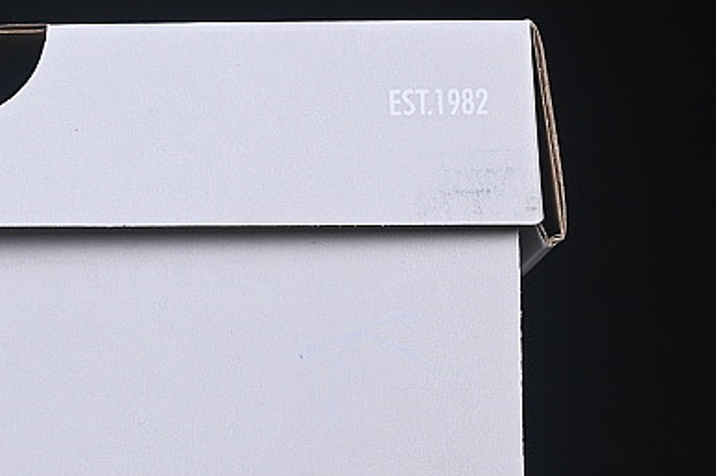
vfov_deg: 6.6
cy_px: 221
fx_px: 4153
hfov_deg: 9.7
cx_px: -78
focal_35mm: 209
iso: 160
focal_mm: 50
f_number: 8
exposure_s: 1/80
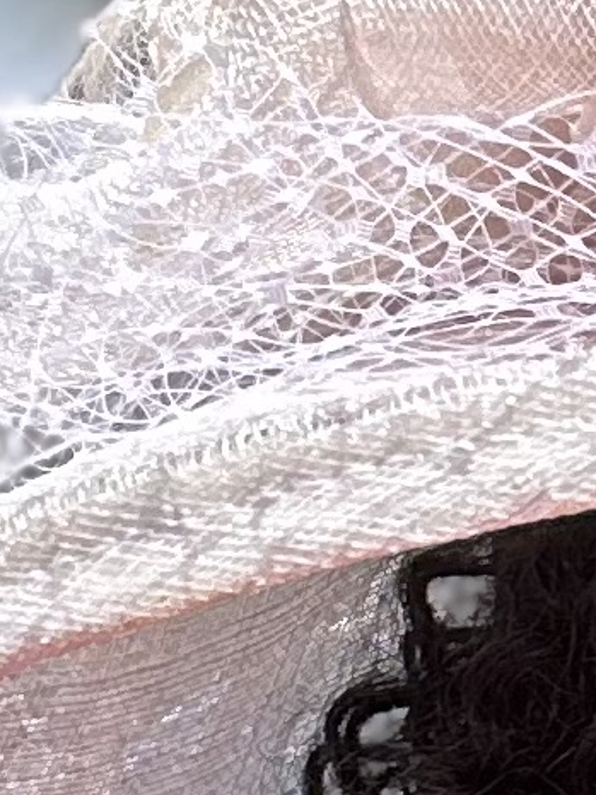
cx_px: 926
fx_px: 4573
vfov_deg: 9.9
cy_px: 718
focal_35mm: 199
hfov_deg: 7.3
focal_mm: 2.69
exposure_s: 1/363
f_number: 1.9
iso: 25
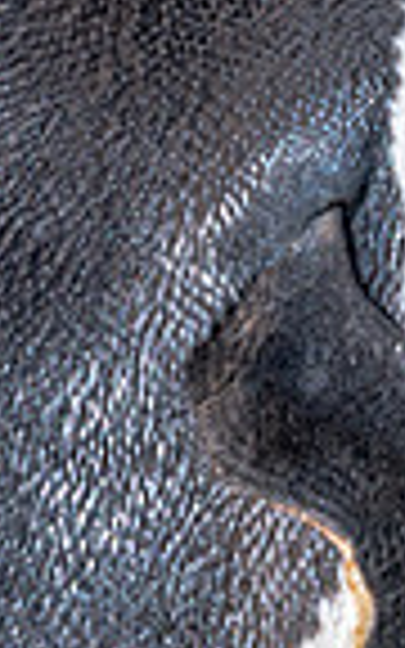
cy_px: 235
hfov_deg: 0.9
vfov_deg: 1.4
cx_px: 874
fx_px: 26314
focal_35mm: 1490
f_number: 8
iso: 220
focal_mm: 300
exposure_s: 1/640
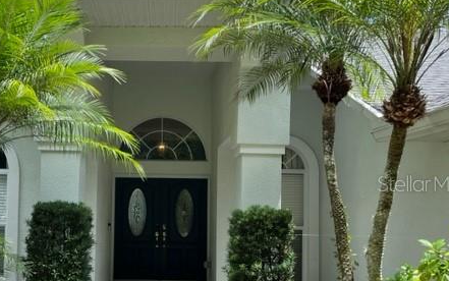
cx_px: 148
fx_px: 490
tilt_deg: +1.3
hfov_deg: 48.4
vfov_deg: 31.8
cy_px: 183
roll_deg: -0.5
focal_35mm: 40
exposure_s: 1/858
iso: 50
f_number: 1.6
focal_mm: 5.1
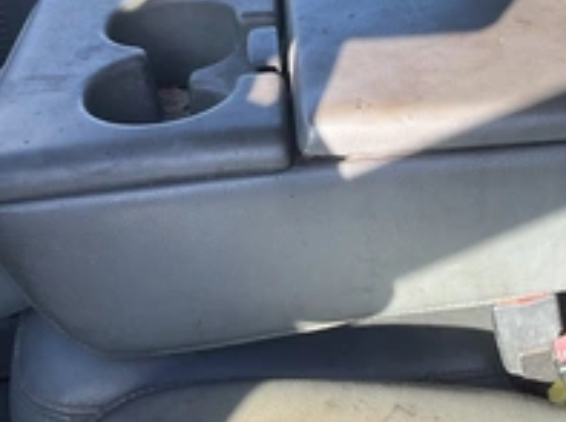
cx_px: 411
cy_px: 98
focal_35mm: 59
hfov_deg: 32.3
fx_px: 963
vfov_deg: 24.4
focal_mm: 3
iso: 20
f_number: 1.8
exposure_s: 1/213
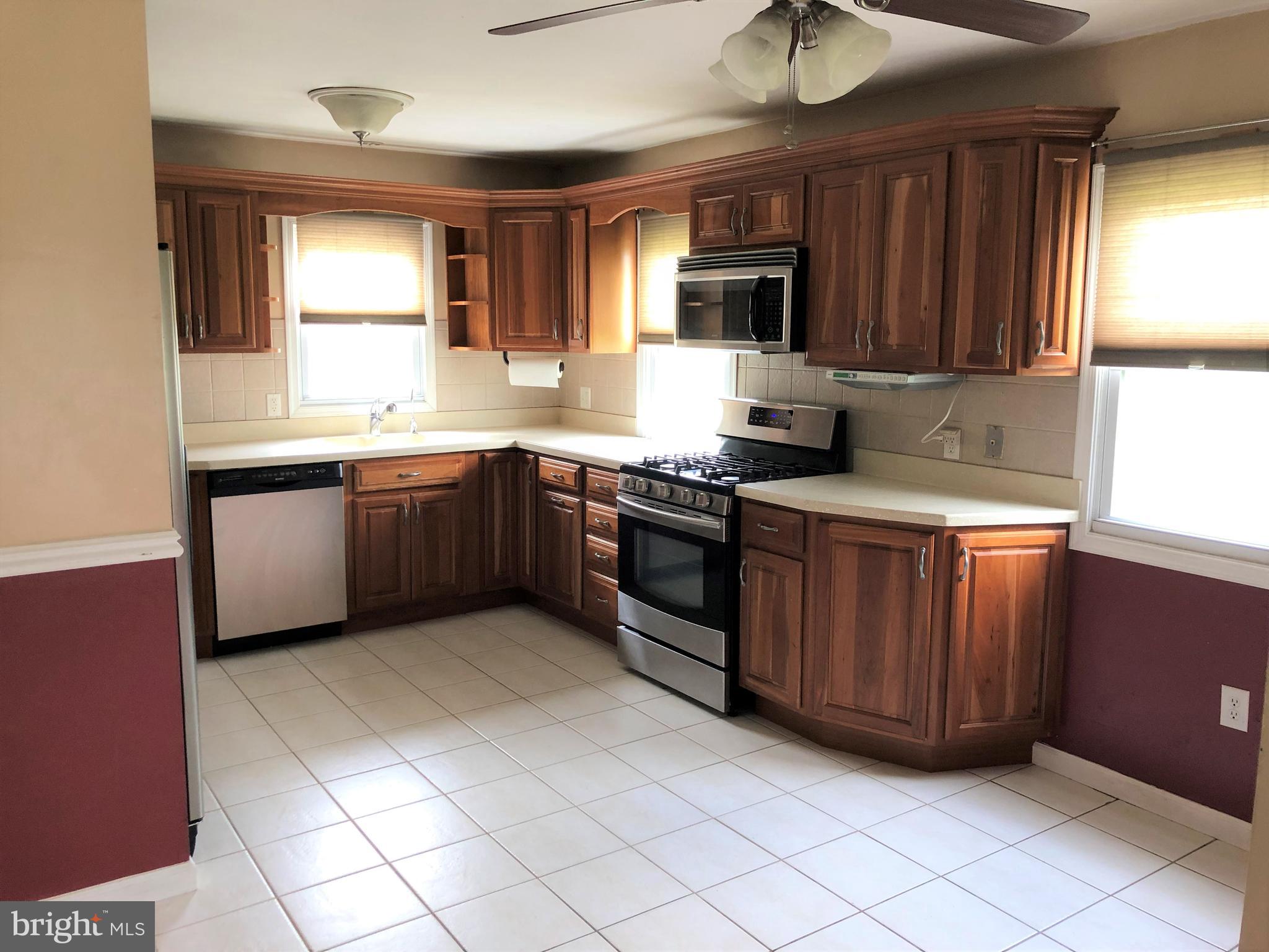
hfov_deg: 63.4
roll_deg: -0.7
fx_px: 1026
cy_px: 476
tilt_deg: -8.1
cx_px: 634
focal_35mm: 28
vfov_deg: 49.7
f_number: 1.8
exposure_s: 1/17
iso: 40
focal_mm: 3.99
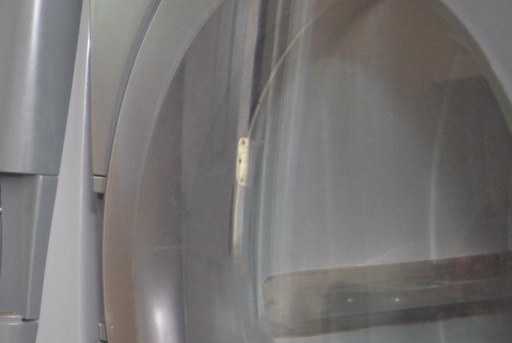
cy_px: 57
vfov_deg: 10.0
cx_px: -196
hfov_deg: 14.2
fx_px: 1950
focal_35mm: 137
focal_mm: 23
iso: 200
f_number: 4
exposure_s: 1/60
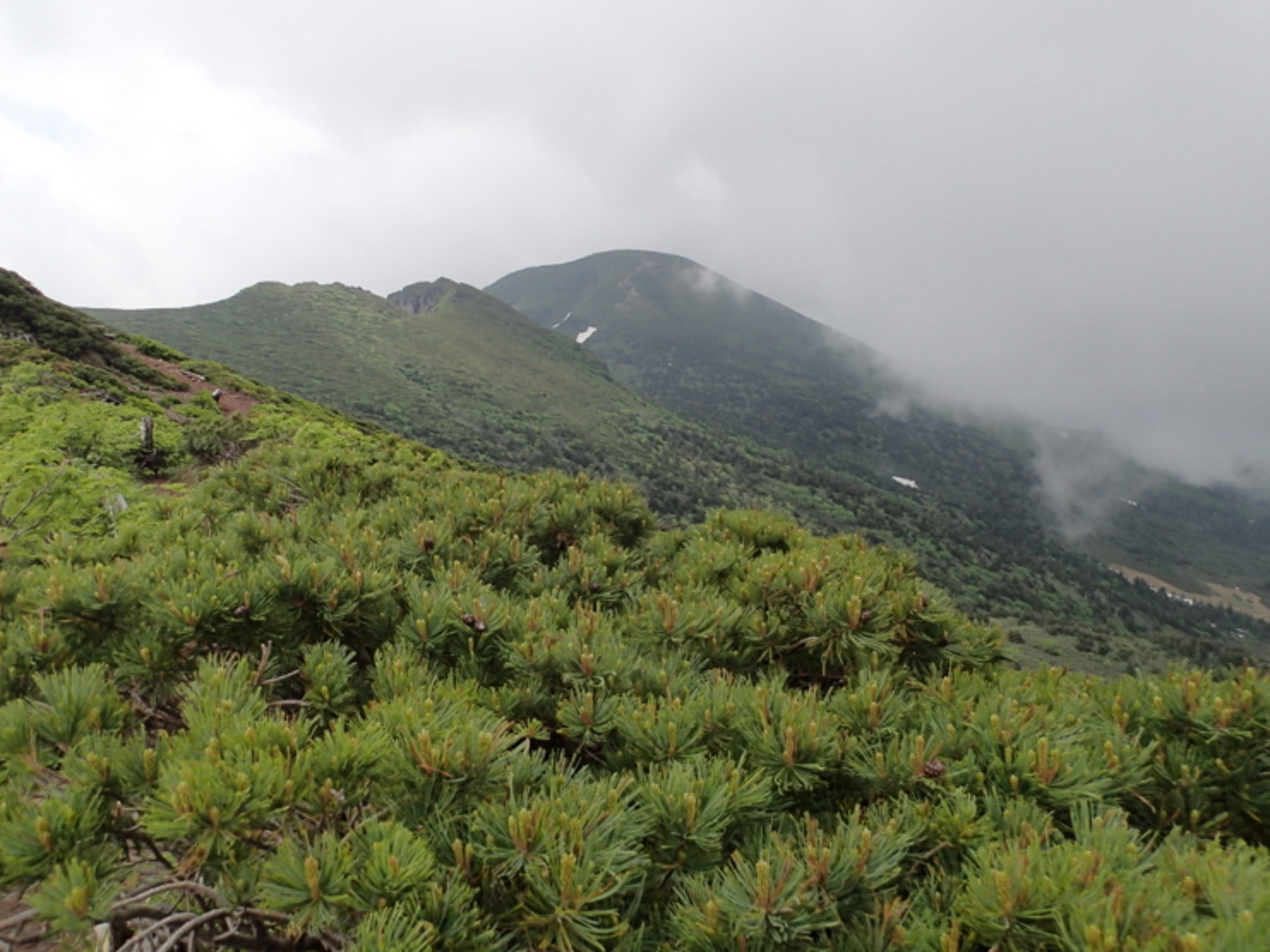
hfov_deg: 65.3
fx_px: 991
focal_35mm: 27
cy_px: 447
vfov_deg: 51.3
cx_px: 596
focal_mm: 4.5
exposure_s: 1/200
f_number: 8
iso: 100
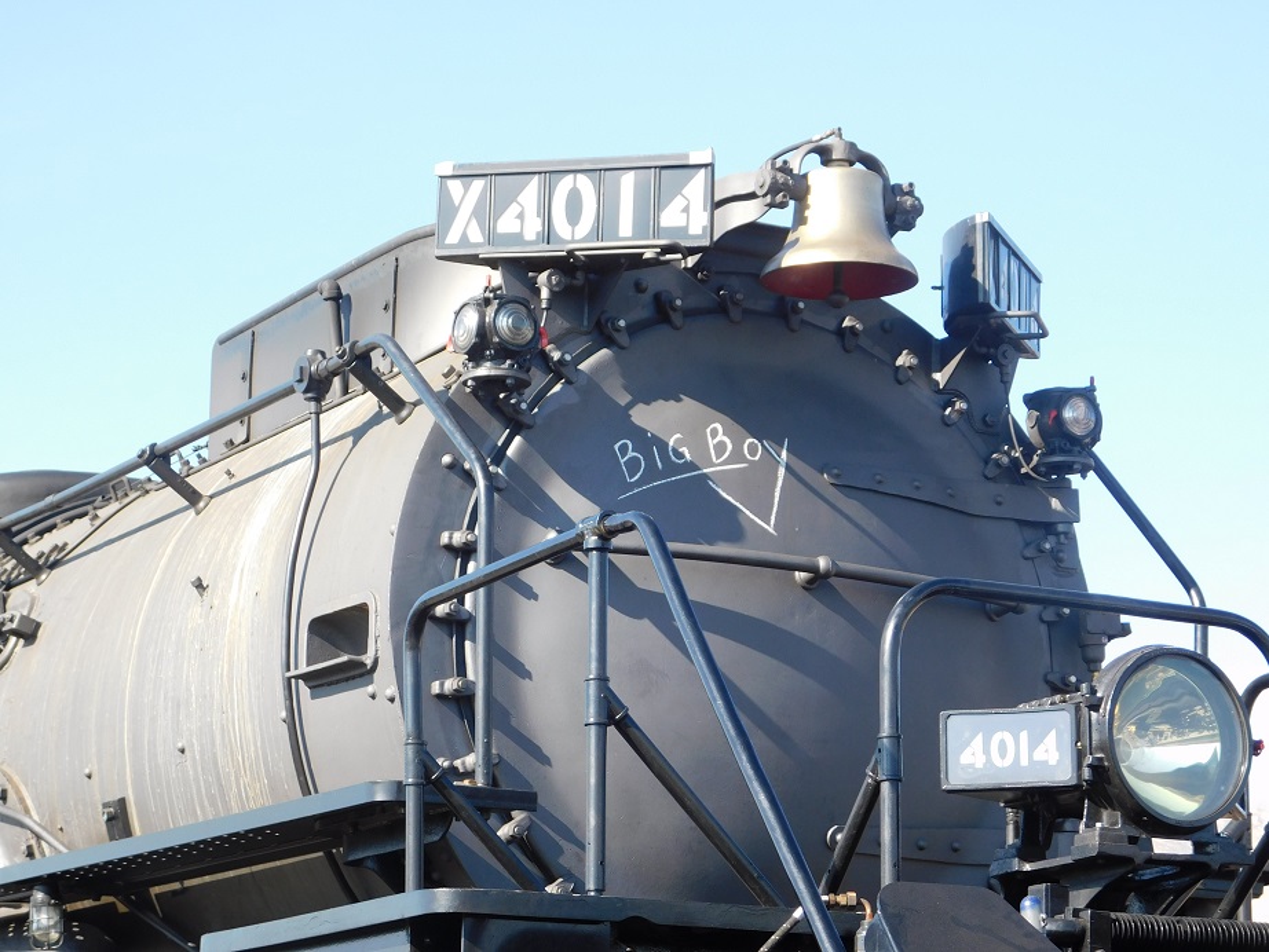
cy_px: 476
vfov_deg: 16.2
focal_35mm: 91
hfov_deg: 21.5
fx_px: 3337
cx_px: 634
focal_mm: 16.1
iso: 125
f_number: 4.5
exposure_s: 1/200
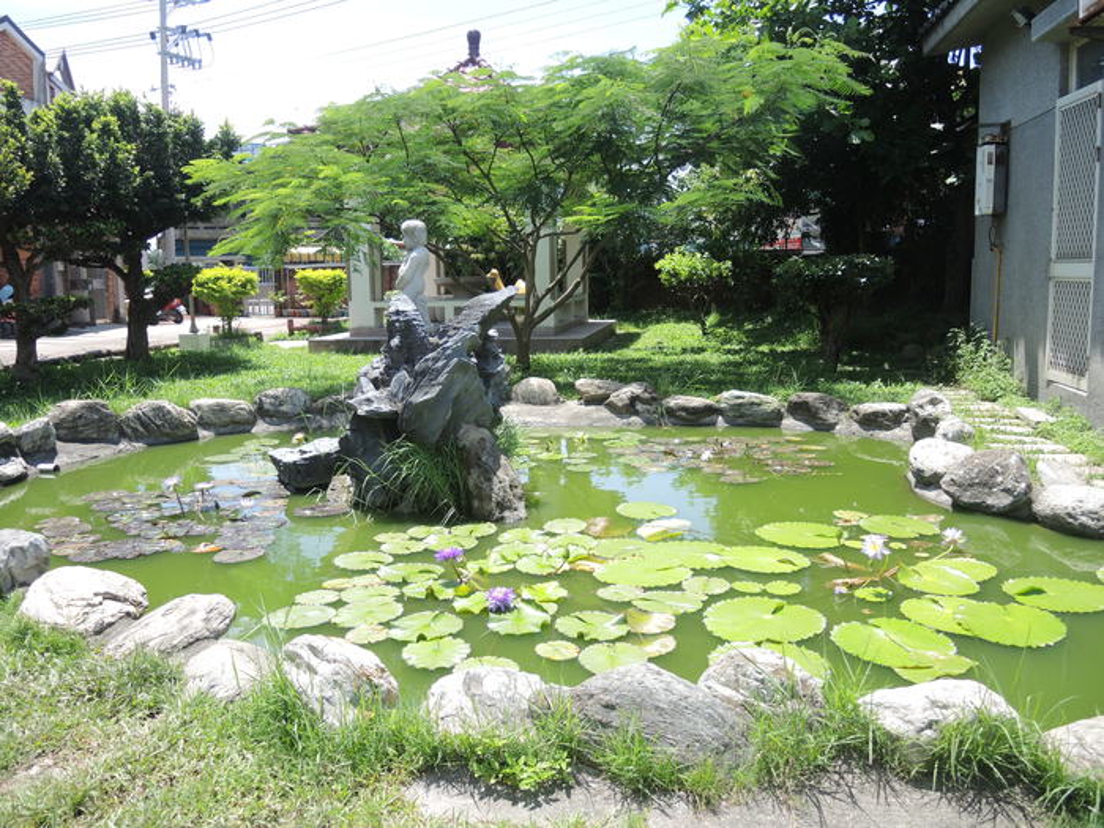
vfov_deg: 49.7
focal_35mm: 28
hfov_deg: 63.4
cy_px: 414
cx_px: 552
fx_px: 893
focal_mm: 6
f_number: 2
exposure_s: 1/800
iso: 80
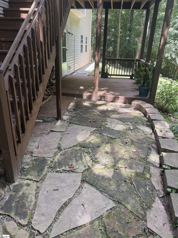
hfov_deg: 56.8
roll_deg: -1.6
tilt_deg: -23.7
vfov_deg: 71.6
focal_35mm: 24
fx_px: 165
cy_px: 119
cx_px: 89
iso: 125
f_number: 1.78
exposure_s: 1/201
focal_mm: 6.76
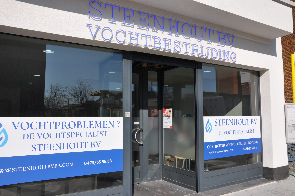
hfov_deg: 59.6
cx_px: 148
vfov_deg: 41.6
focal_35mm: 32
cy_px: 98
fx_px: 258
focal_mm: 21
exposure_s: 1/400
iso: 200
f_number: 10
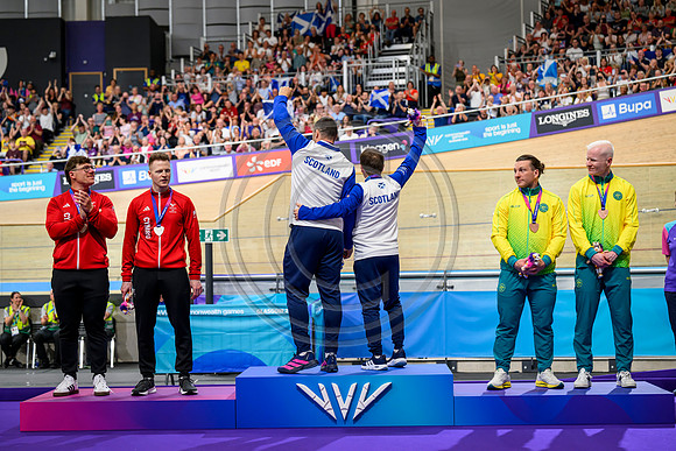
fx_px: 1315
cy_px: 226
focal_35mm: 70
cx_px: 338
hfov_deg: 28.8
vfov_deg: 19.5
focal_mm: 70
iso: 2000
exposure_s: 1/1000
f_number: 3.5
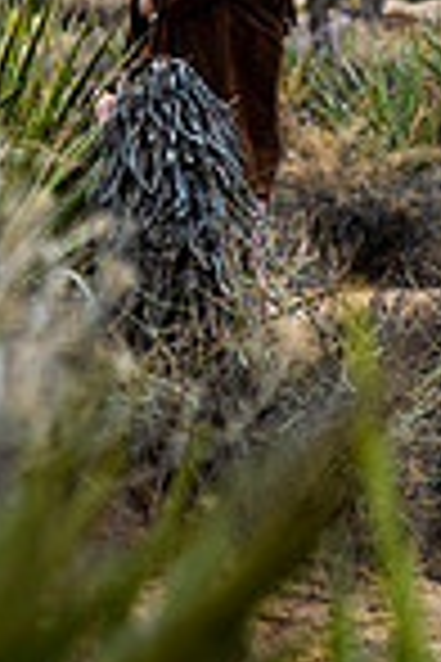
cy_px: -203
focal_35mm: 251
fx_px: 4612
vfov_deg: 8.1
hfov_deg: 5.5
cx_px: 207
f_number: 4
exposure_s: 1/1600
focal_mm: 82
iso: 100
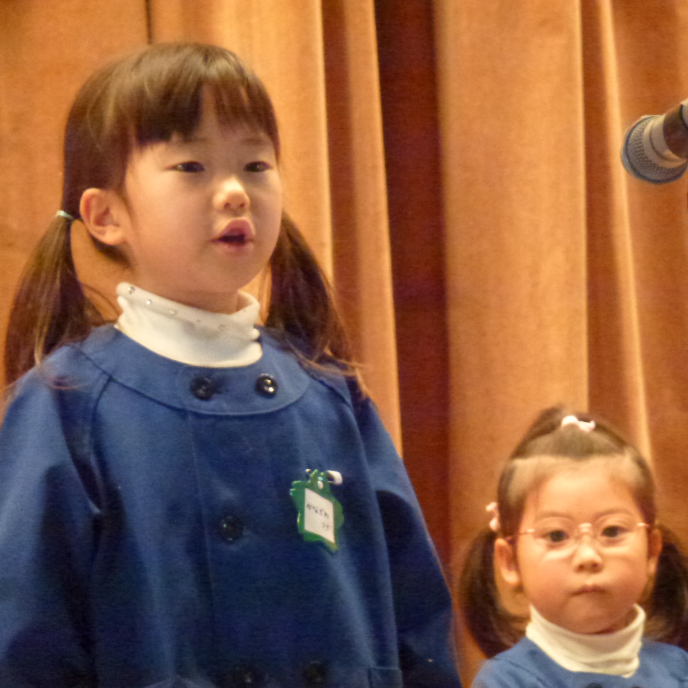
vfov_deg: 3.9
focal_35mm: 454
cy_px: 344
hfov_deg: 3.9
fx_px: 10209
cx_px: 412
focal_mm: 68.8
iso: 1600
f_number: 5.9
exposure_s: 1/25
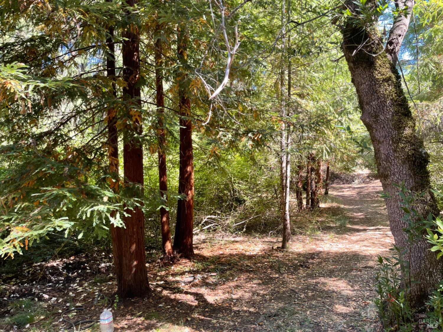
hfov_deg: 69.4
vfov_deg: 54.9
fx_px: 320
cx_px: 222
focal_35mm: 25
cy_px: 166
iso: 64
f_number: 1.6
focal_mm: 5.1
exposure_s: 1/121
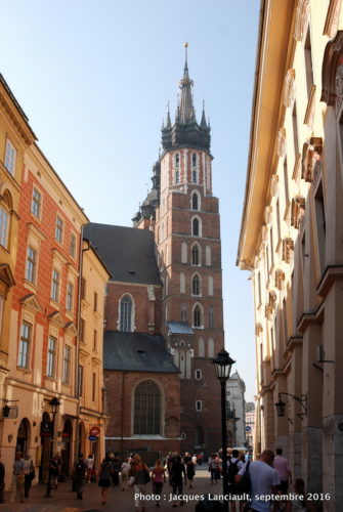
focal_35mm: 40
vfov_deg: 47.9
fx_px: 577
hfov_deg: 33.1
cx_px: 172
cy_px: 256
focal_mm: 27
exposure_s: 1/160
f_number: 6.3
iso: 100
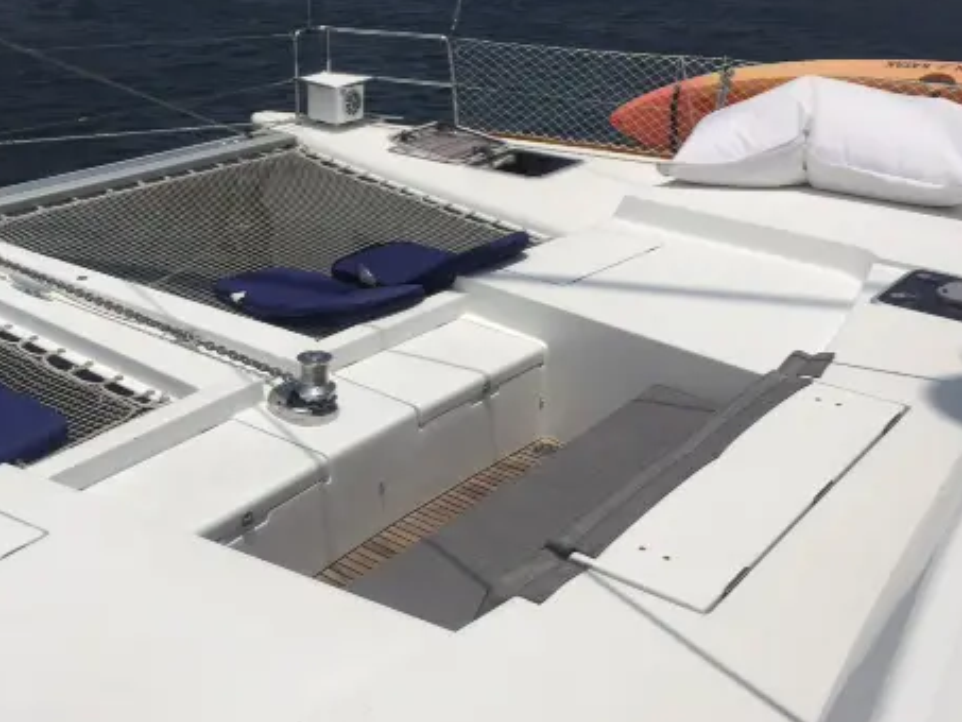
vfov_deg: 35.1
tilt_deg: -24.8
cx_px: 440
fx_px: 1140
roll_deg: -2.3
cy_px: 331
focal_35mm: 41
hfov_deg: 45.7
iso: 32
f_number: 2.2
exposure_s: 1/7937
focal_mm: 4.15
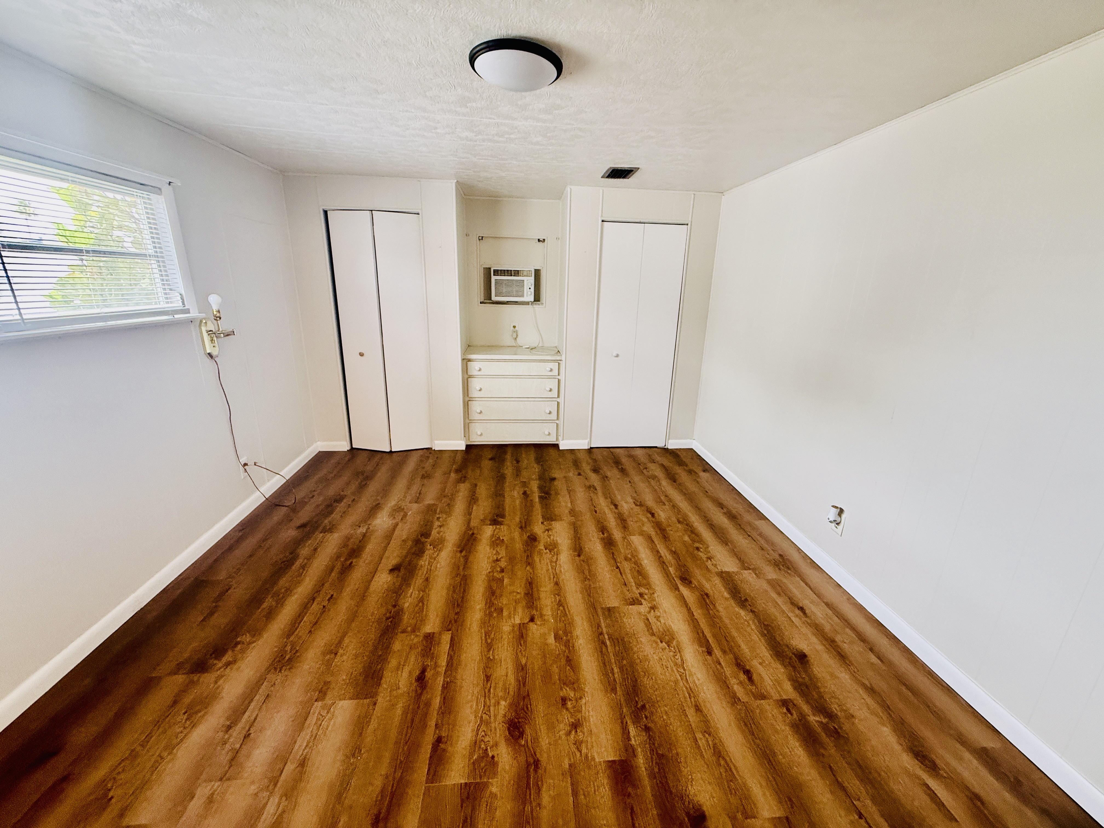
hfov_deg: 102.1
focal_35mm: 14
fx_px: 446
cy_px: 414
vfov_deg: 85.7
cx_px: 552
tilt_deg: -14.8
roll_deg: -0.8
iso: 200
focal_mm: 2.22
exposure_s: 1/60
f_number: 2.2
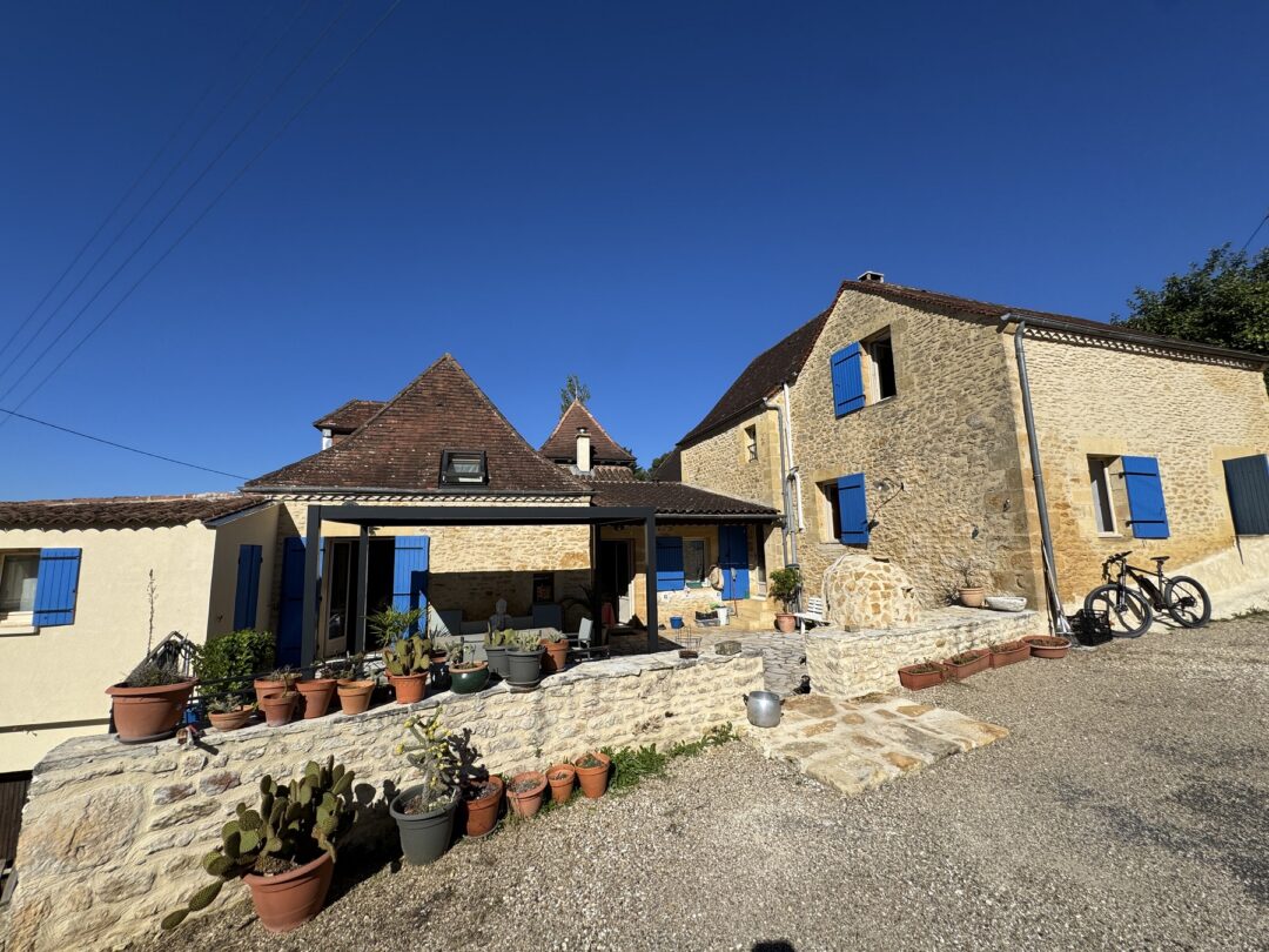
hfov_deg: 102.1
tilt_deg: +8.2
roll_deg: +1.0
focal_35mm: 14
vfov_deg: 85.7
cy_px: 476
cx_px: 634
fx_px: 513
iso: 50
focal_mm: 2.22
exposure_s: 1/2985
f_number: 2.2
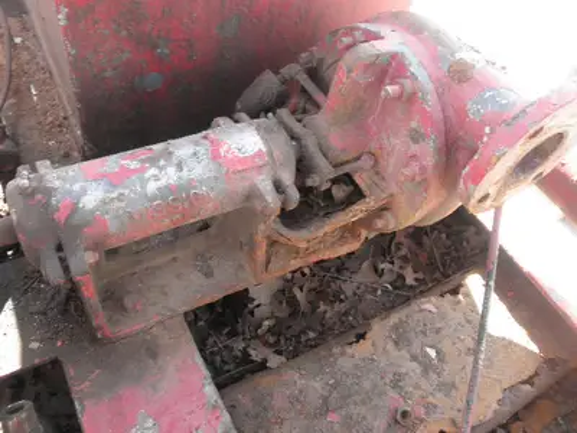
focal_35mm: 28
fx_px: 467
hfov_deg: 63.4
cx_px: 288
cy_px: 216
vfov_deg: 49.7
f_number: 3
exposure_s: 1/30
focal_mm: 5
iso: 64
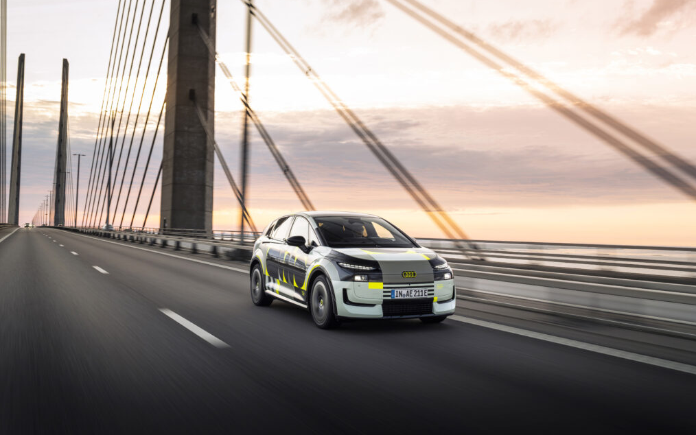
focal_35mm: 36
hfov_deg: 54.0
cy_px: 203
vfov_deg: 35.3
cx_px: 351
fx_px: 683
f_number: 9
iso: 200
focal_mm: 35
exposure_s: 1/30
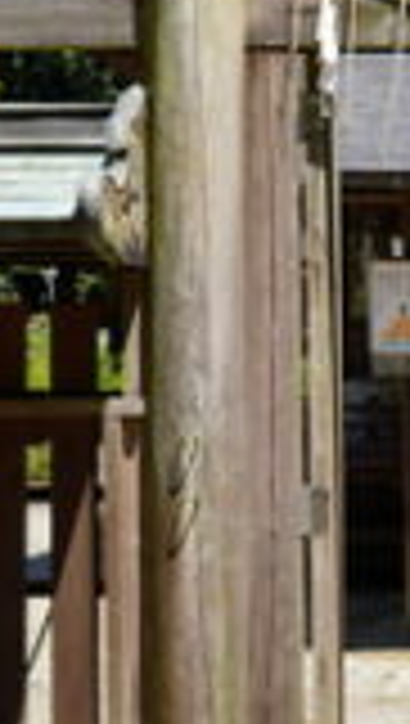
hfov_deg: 9.8
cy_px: 328
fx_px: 2309
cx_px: 649
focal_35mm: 120
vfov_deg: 17.8
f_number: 8
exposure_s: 1/160
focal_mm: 20.5
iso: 100
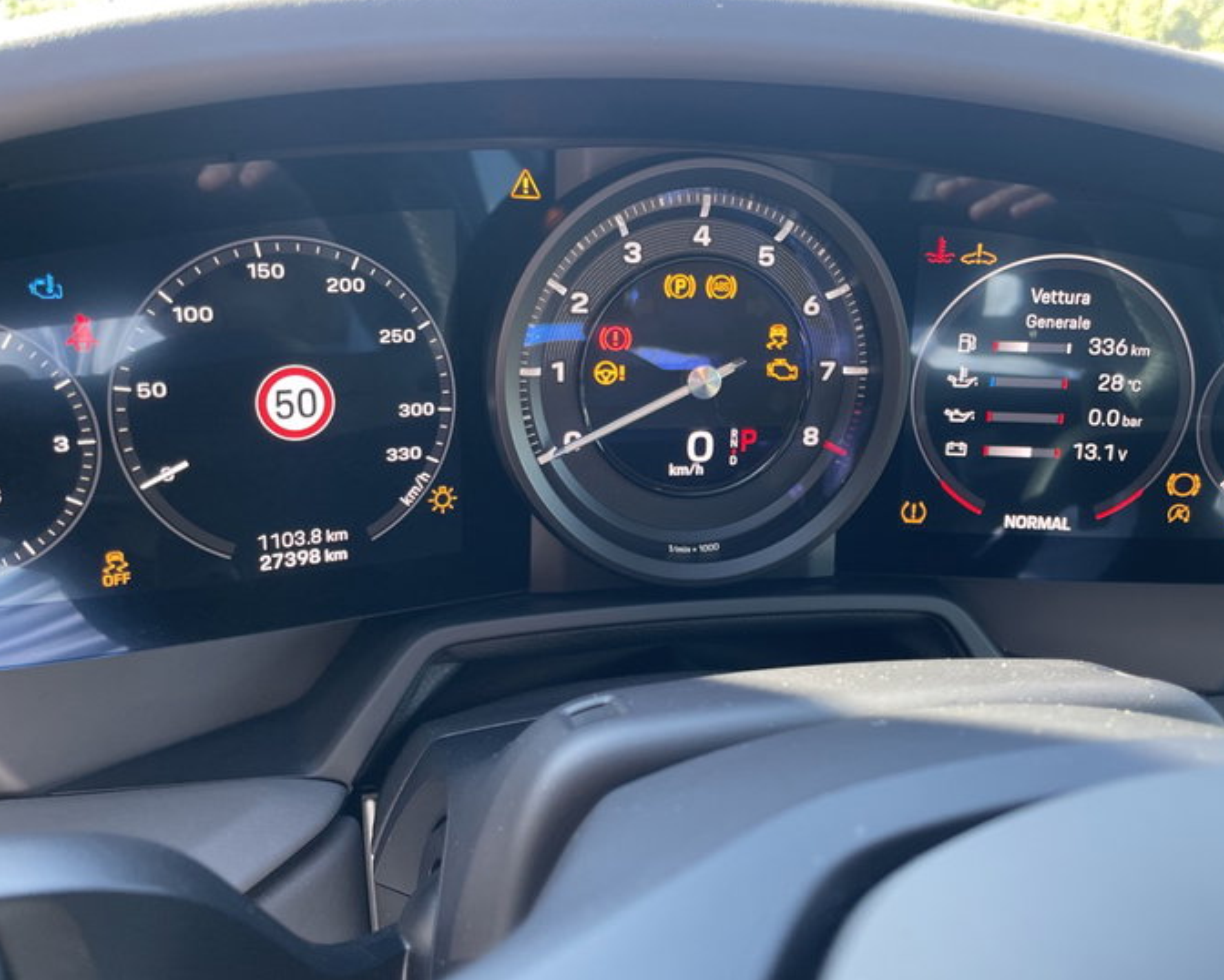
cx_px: 694
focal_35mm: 29
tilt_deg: -22.0
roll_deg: -2.5
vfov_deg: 50.0
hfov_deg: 60.2
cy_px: 474
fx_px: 1051
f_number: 1.6
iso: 125
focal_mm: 4.2
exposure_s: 1/121
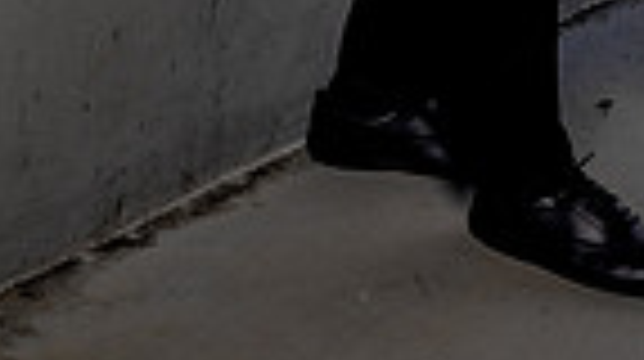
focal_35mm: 129
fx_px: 2200
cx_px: 621
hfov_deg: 16.4
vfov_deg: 8.5
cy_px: -522
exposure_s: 1/250
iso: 100
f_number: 5.6
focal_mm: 39
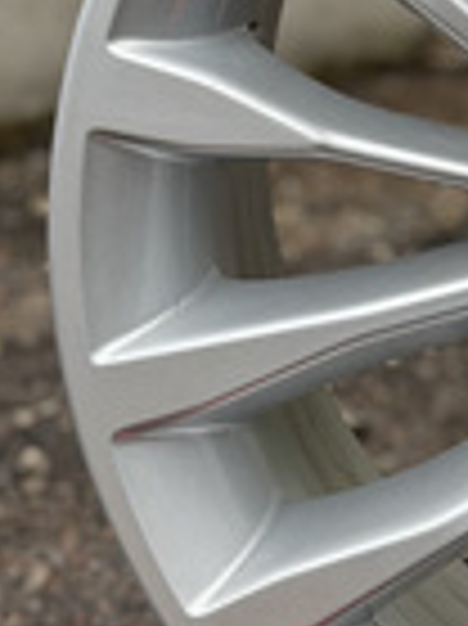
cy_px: 225
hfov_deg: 8.3
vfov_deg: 11.4
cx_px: 821
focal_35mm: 173
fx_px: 3123
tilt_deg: -10.9
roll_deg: +0.8
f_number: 1.78
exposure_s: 1/566
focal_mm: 6.76
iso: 64
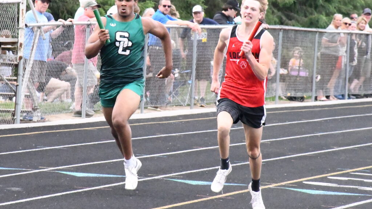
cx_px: 186
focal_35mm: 220
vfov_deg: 5.5
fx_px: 2170
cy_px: 96
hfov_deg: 9.8
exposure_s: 1/6400
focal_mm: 140
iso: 32000
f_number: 10
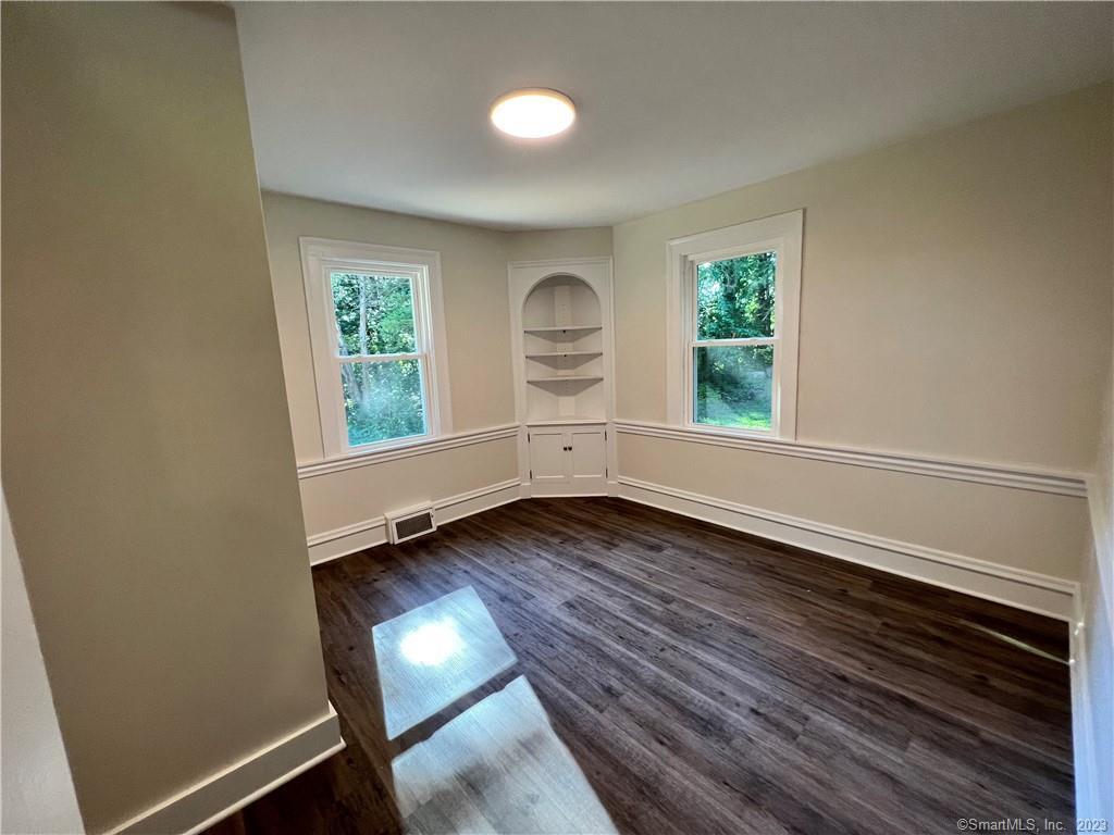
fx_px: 418
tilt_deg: -9.1
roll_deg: +2.3
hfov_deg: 106.2
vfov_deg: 89.9
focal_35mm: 13
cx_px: 557
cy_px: 418
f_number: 1.8
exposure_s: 1/120
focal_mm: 1.57
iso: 250
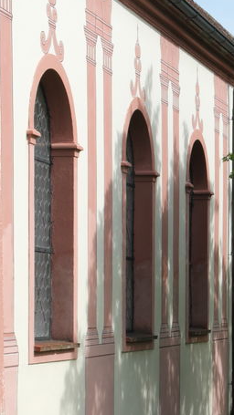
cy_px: 345
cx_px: 384
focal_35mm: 126
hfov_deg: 9.3
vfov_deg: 16.9
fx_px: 1390
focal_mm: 25.4
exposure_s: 1/240
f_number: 9
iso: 200
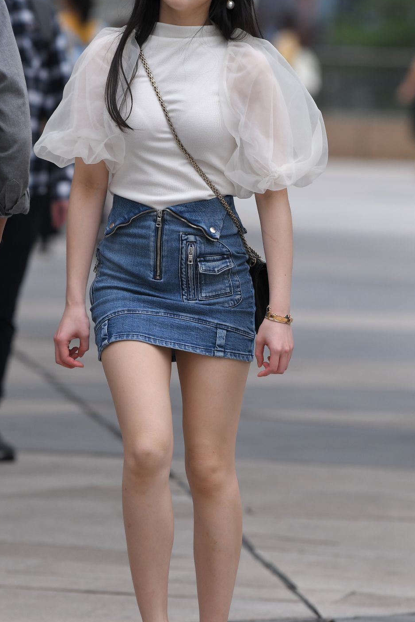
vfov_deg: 5.3
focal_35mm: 387
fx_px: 6690
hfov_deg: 3.6
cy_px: 363
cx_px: 204
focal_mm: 200
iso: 400
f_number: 4
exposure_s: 1/640
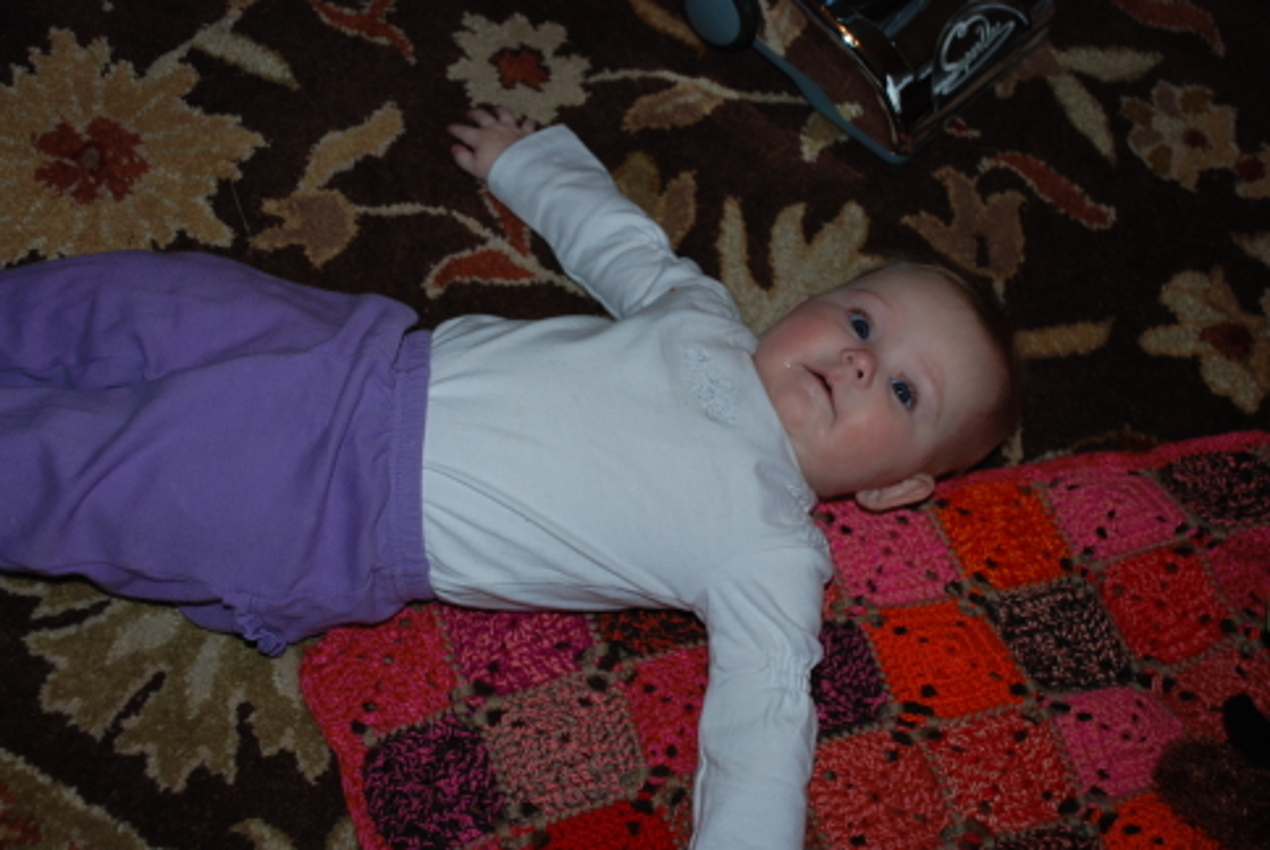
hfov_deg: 41.1
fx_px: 1695
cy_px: 425
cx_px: 635
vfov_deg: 28.2
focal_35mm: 48
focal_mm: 32
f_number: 4.2
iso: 200
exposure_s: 1/60
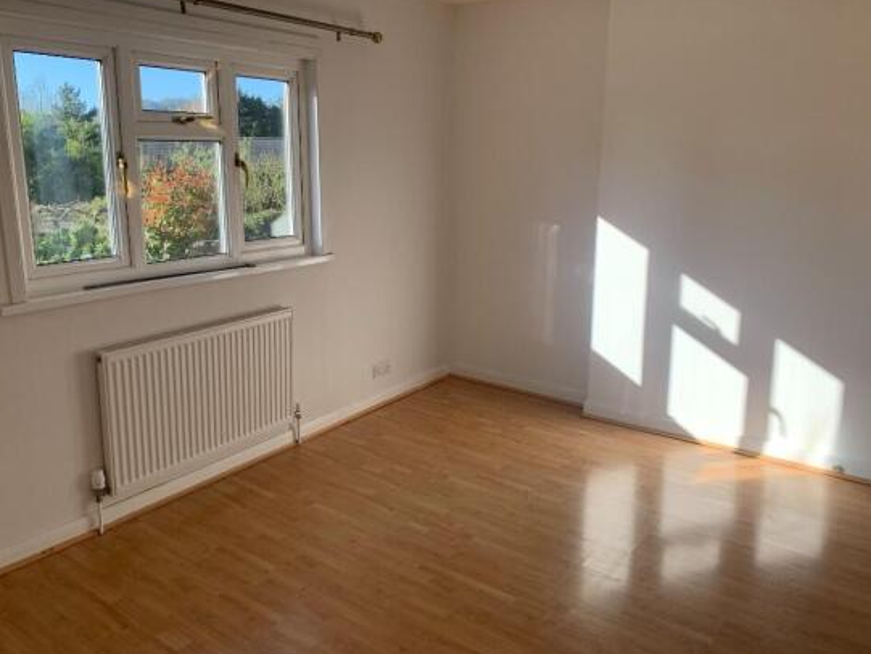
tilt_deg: -11.2
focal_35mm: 28
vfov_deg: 49.7
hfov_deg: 63.4
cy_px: 307
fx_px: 705
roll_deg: -1.0
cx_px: 405
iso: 25
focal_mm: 4.25
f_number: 1.8
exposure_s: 1/351
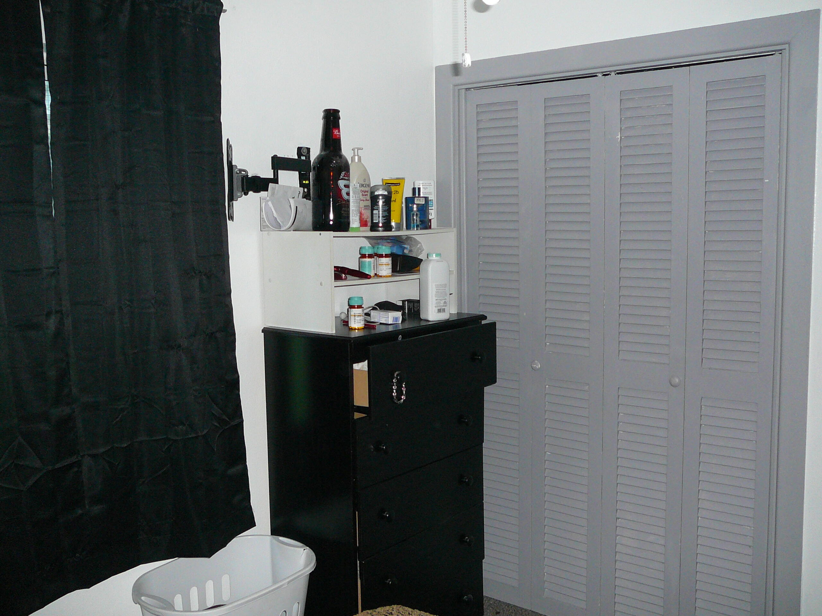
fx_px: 831
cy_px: 308
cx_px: 411
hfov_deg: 52.6
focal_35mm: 35
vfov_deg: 40.7
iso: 200
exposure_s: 1/30
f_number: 2.8
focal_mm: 5.2
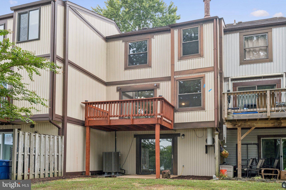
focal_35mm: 32
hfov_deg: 58.0
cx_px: 143
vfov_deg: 40.5
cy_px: 95
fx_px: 258
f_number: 8
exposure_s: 1/200
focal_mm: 32.5
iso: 400
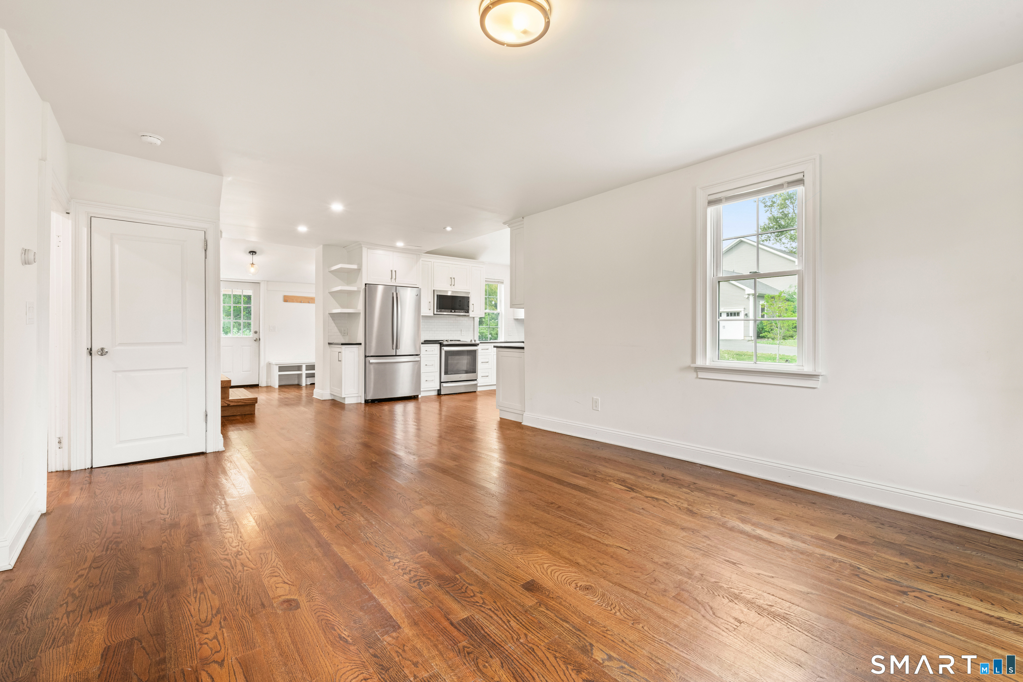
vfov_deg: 73.7
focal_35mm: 16
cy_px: 341
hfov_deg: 96.7
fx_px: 455
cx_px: 512
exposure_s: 1.3
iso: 250
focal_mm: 16
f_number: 11
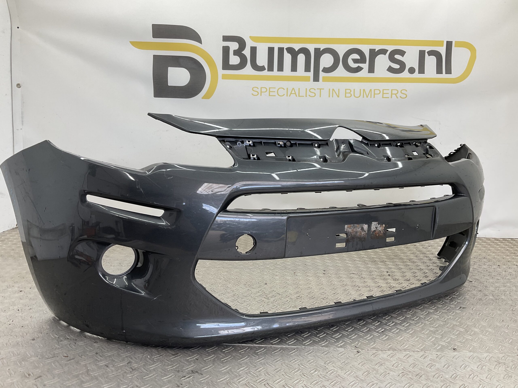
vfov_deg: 48.2
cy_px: 194
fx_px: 434
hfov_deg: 61.7
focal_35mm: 29
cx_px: 259
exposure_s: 1/120
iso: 20
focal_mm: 3
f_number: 1.8
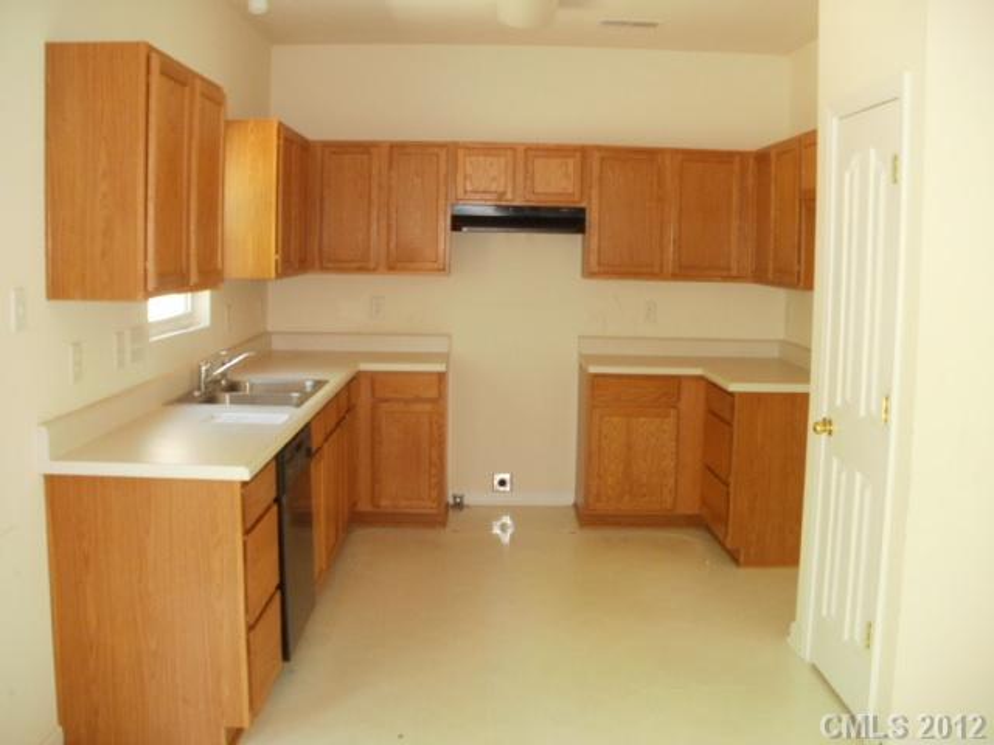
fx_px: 1034
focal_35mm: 36
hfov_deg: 51.4
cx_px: 497
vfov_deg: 39.7
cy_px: 372
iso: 320
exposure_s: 1/30
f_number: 3.5
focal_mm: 6.3
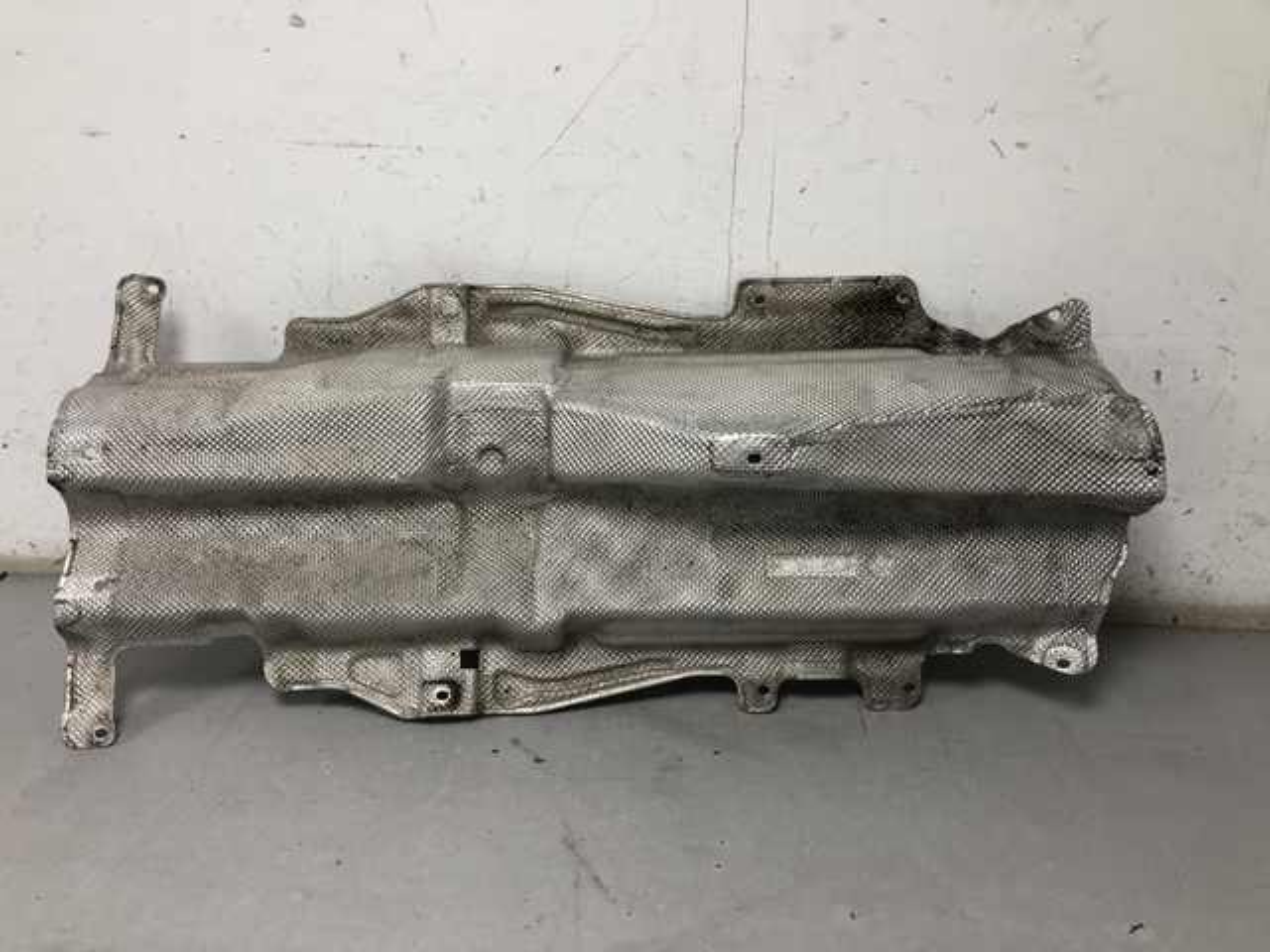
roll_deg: +4.7
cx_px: 635
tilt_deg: -19.0
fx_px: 1027
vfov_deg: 49.7
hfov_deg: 63.4
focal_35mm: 28
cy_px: 476
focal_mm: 4
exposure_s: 1/33
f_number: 1.8
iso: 25
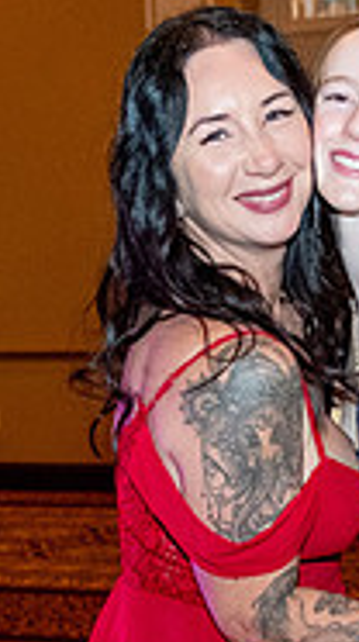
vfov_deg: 19.5
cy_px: 554
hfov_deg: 11.1
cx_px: 307
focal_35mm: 108
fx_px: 1836
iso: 2500
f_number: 3.2
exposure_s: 1/125
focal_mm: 22.3
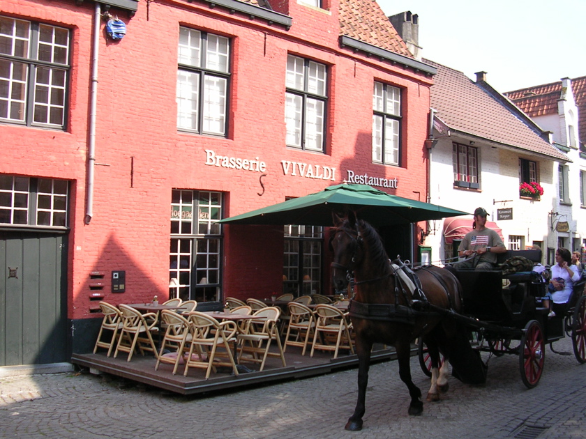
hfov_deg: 49.0
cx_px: 293
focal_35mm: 38
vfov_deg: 37.7
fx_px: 643
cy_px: 220
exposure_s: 1/350
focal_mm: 5.8
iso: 50
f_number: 2.8
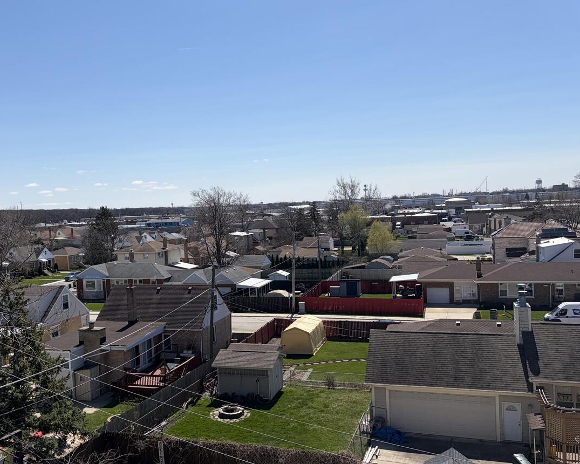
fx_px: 584
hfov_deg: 52.5
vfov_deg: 43.4
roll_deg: +3.7
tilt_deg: -3.1
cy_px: 240
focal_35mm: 34
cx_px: 230
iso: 64
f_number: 1.6
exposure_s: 1/7813
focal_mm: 5.96
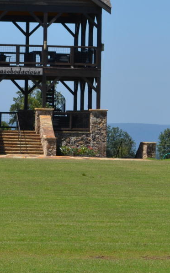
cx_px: 79
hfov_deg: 6.4
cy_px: 106
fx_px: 1521
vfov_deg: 10.2
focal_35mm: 205
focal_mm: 52
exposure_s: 1/250
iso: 100
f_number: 8
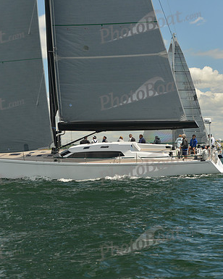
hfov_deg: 15.5
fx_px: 817
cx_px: 62
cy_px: 140
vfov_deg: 19.4
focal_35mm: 99
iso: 400
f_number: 5.6
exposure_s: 1/800
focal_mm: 70
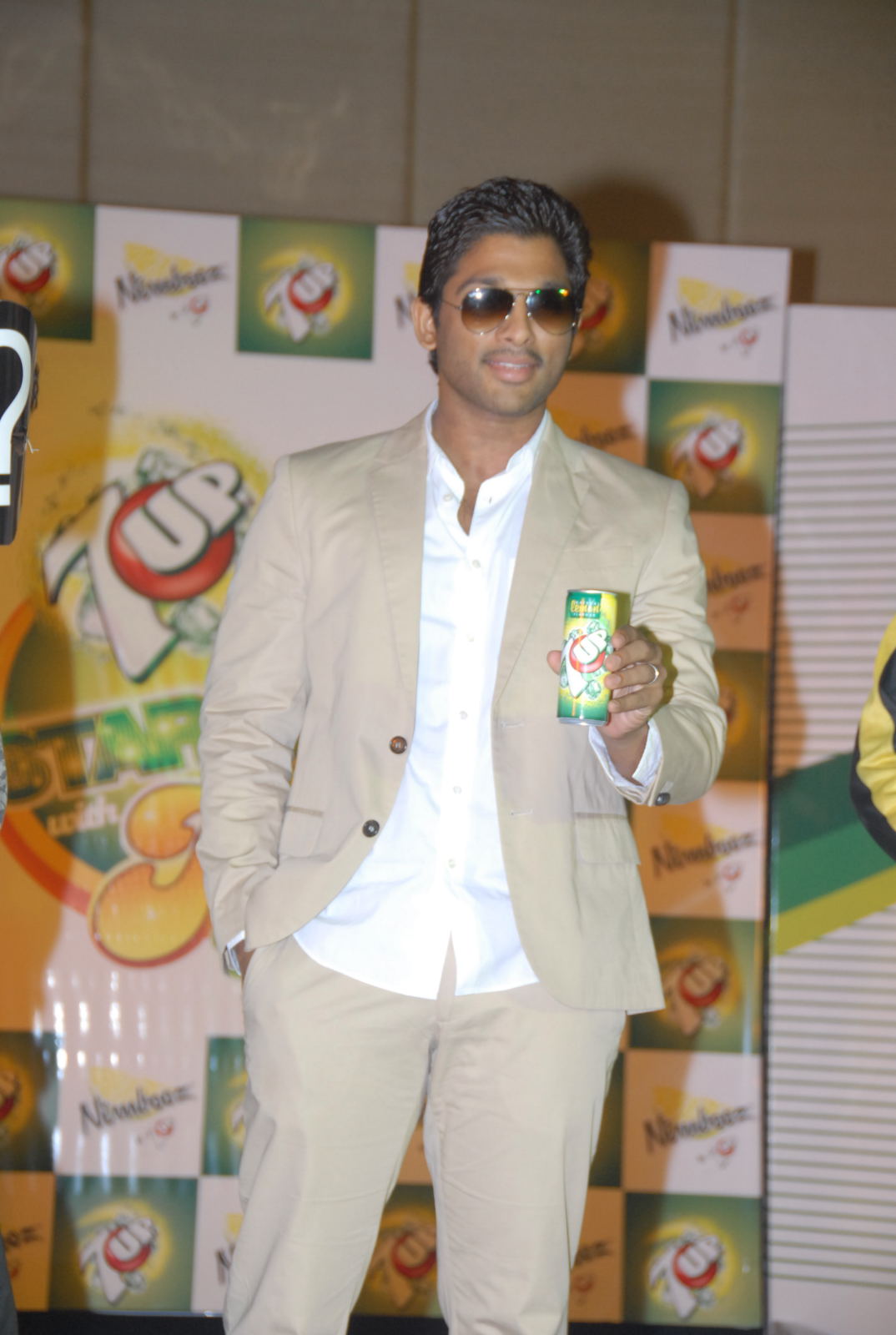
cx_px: 448
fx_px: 4180
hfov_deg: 12.2
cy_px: 668
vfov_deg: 18.1
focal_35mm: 112
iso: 500
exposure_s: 1/100
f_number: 5.6
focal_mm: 75
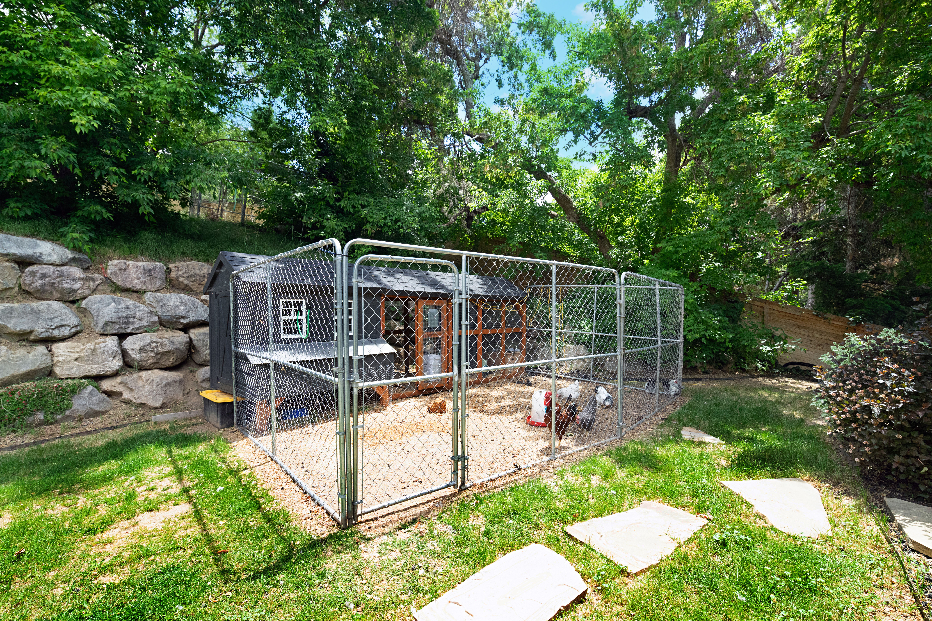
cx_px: 466
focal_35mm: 16
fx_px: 414
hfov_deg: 96.7
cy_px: 310
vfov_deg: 73.7
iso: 1250
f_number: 9
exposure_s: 1/160
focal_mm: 16
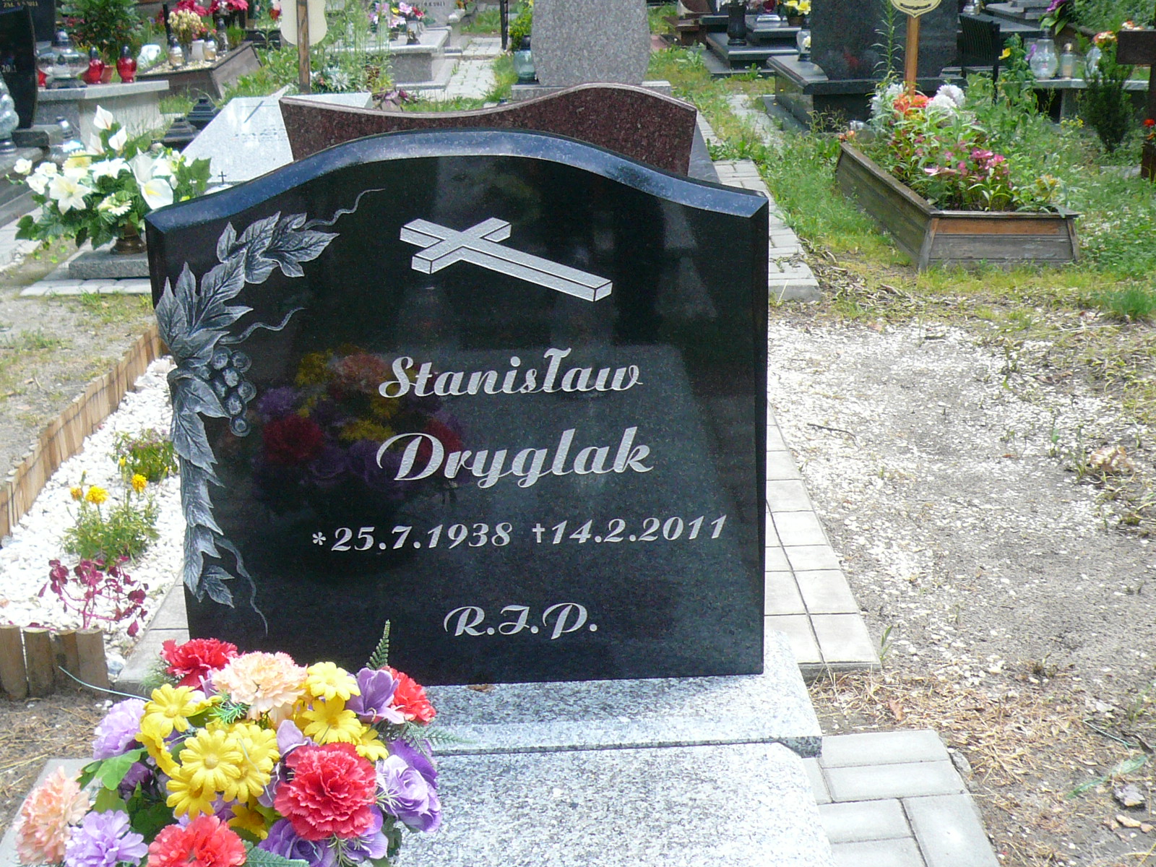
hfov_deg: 39.7
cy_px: 434
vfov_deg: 30.3
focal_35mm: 48
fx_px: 1603
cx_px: 578
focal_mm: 5.2
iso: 100
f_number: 2.9
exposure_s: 1/250
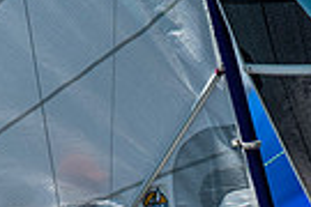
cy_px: 360
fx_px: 16663
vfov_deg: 0.7
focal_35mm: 1929
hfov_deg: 1.1
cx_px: 233
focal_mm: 300
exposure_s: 1/2500
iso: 320
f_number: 5.6
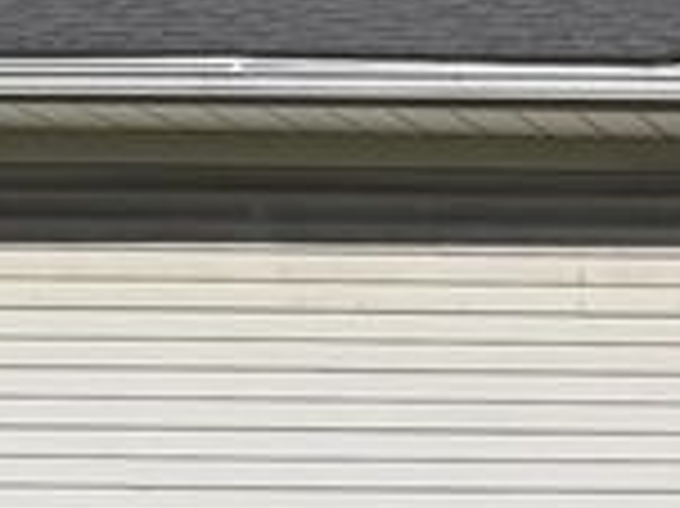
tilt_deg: +2.8
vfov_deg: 9.0
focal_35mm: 163
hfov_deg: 11.1
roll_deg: -0.4
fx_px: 3199
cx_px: 1315
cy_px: 553
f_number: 1.78
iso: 80
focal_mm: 6.76
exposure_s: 1/9091
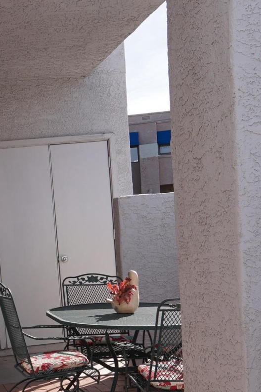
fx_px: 664
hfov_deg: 21.1
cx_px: -28
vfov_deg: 31.7
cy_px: 336
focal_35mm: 61
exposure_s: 1/160
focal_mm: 16
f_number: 8
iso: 100
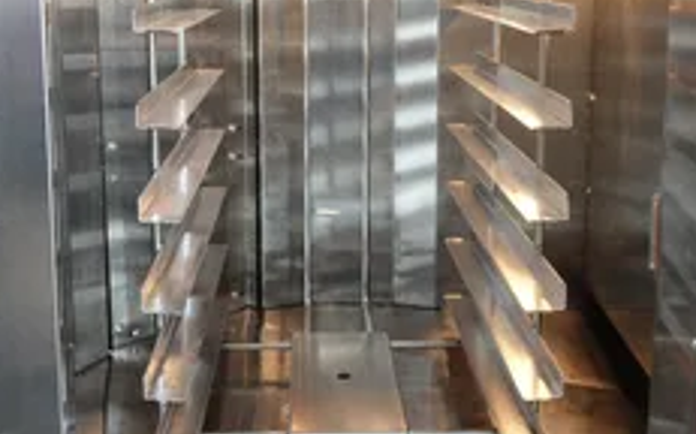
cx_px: 333
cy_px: 124
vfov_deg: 24.2
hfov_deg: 38.2
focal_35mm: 53
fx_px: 1005
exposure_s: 1/30
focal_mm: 11.29
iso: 1000
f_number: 3.2
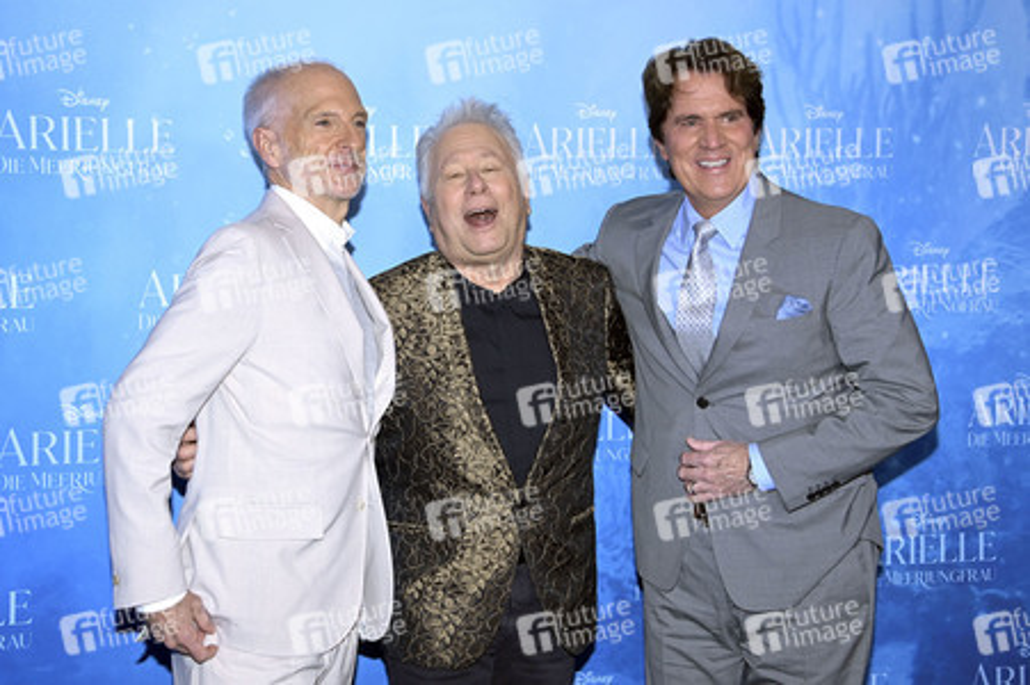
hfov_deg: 29.7
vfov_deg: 20.0
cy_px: 342
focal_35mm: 68
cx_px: 515
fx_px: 1944
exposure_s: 1/250
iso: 2000
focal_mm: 68
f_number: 5.6
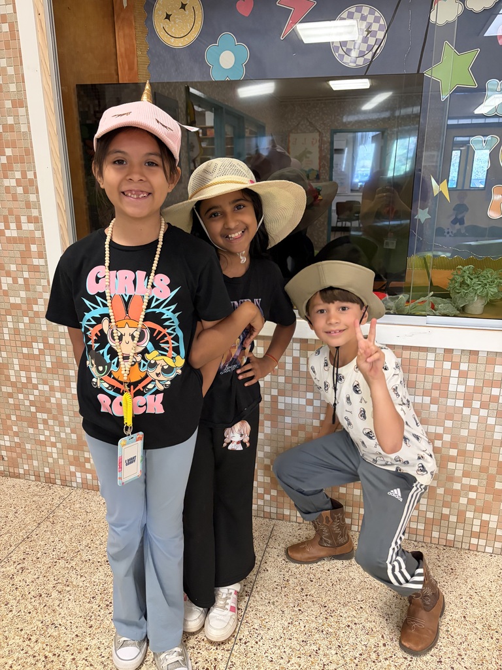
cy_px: 335
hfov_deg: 53.1
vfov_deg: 67.3
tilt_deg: -17.2
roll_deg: +0.0
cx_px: 251
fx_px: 503
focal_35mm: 26
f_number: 1.6
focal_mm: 5.96
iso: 500
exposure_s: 1/60
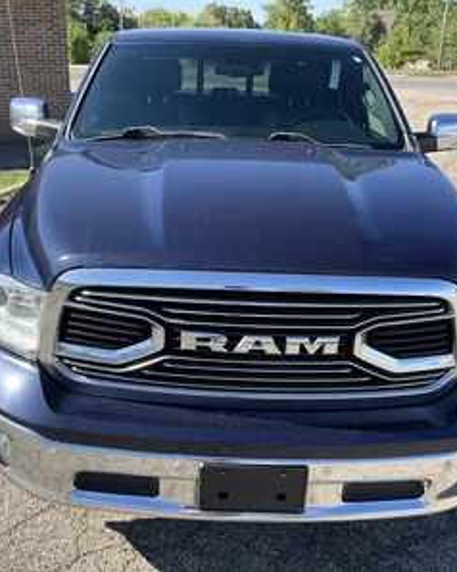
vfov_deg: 48.0
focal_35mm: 38
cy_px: 286
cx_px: 209
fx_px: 643
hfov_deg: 39.1
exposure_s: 1/650
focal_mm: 3
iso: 25
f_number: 1.8
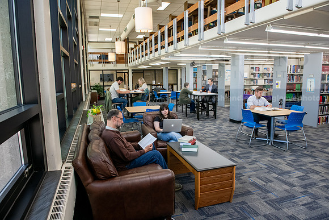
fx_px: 219
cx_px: 164
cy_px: 110
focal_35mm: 24
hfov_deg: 73.7
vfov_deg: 53.2
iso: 1600
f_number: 5.6
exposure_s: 1/160
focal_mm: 24
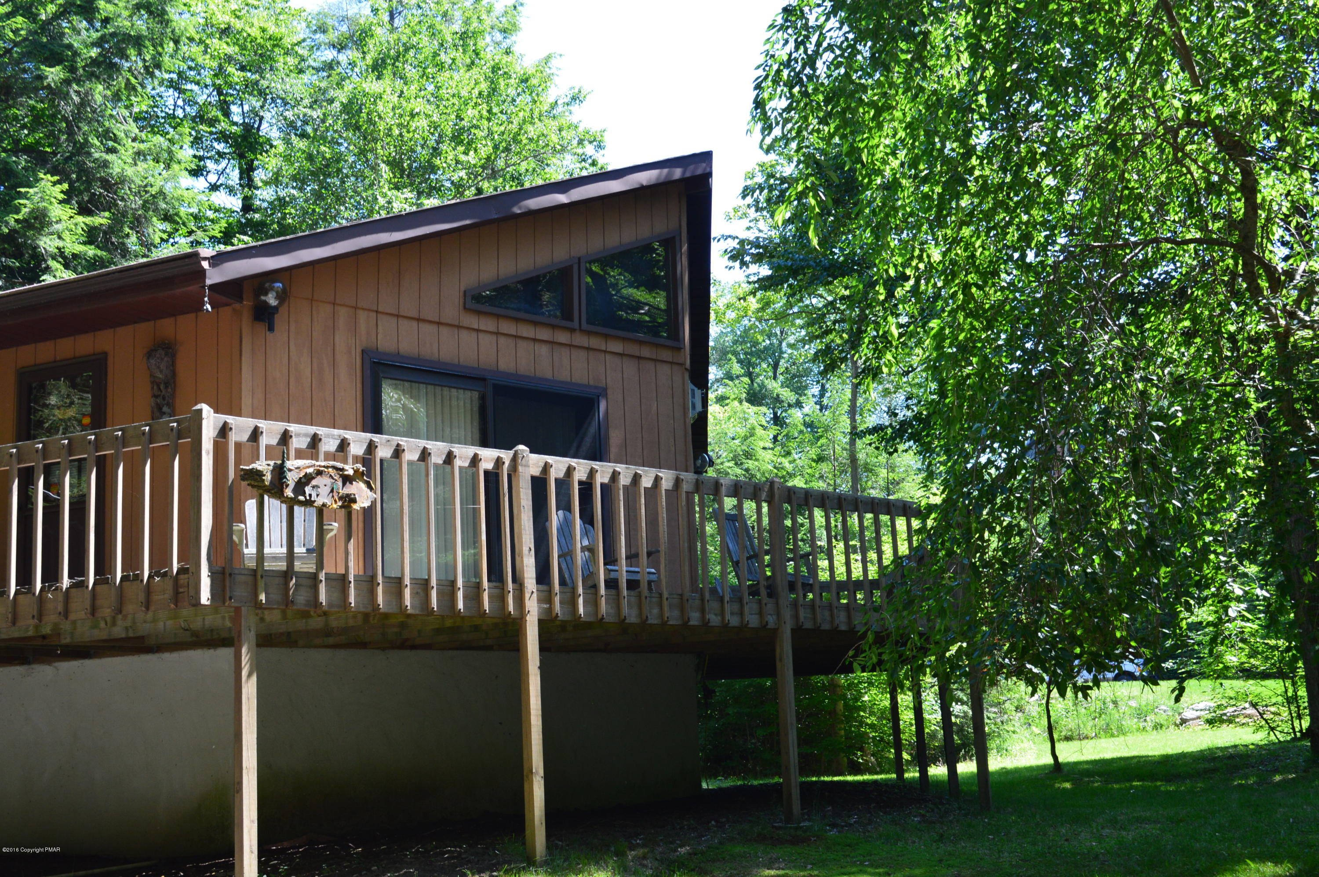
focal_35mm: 45
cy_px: 438
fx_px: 1647
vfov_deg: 29.8
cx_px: 660
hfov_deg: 43.6
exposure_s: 1/100
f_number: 9
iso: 400
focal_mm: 30
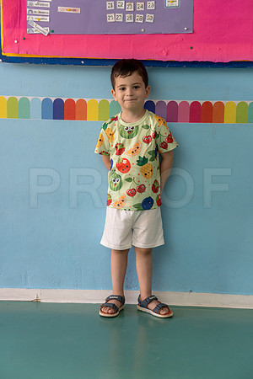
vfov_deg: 29.7
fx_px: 717
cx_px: 126
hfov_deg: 20.0
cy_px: 190
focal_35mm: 68
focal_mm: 68
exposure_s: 1/160
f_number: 5.6
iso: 1600
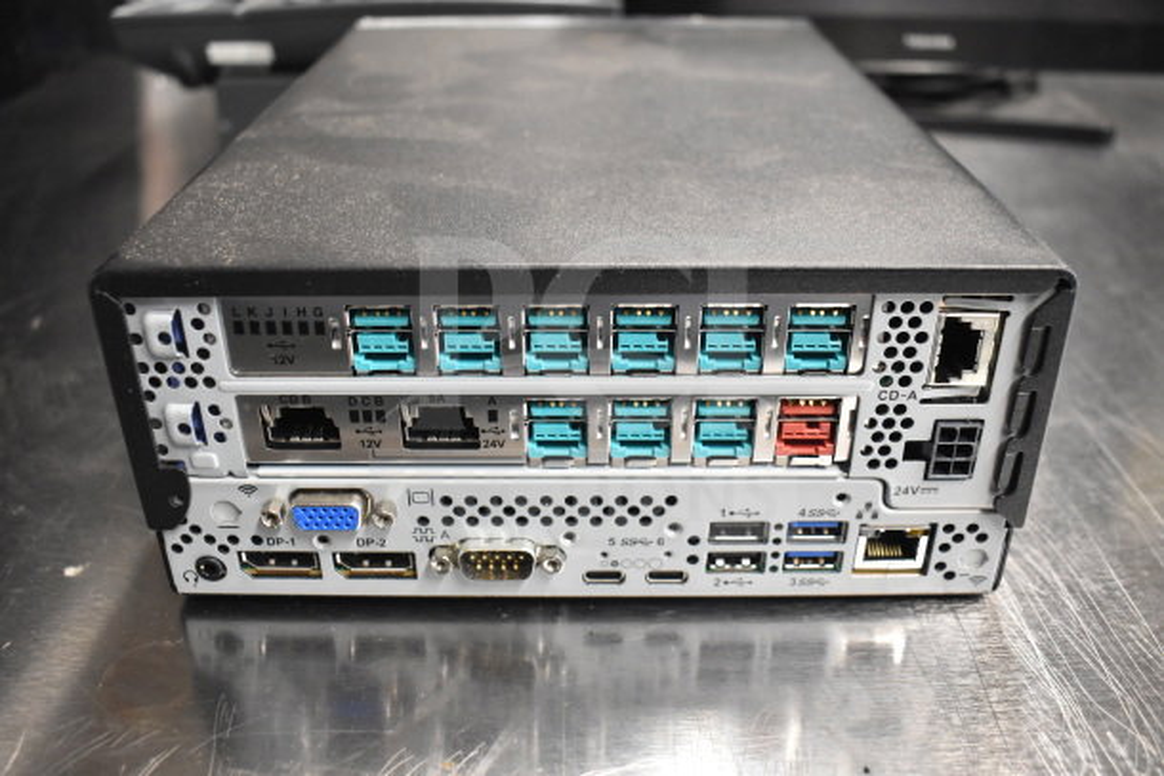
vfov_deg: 40.0
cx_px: 582
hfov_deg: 57.2
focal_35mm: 33
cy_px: 388
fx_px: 1067
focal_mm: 22
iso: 2500
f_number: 3.8
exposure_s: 1/30
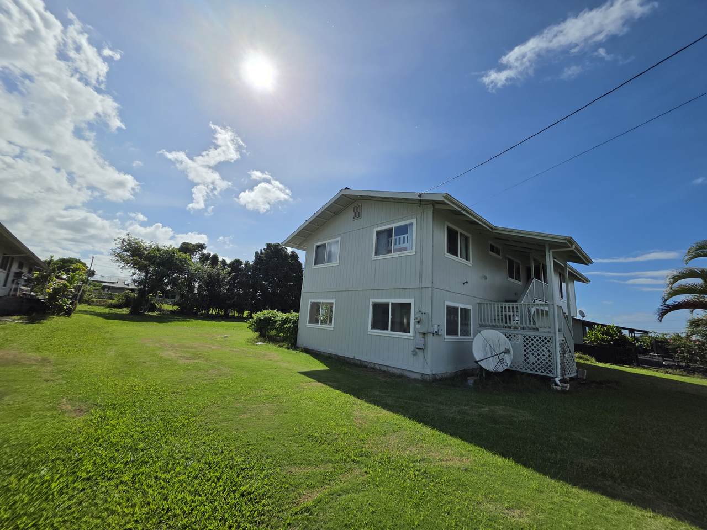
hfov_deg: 106.2
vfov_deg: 89.9
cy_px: 265
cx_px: 354
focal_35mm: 13
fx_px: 266
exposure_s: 1/5750
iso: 40
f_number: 1.9
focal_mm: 2.2
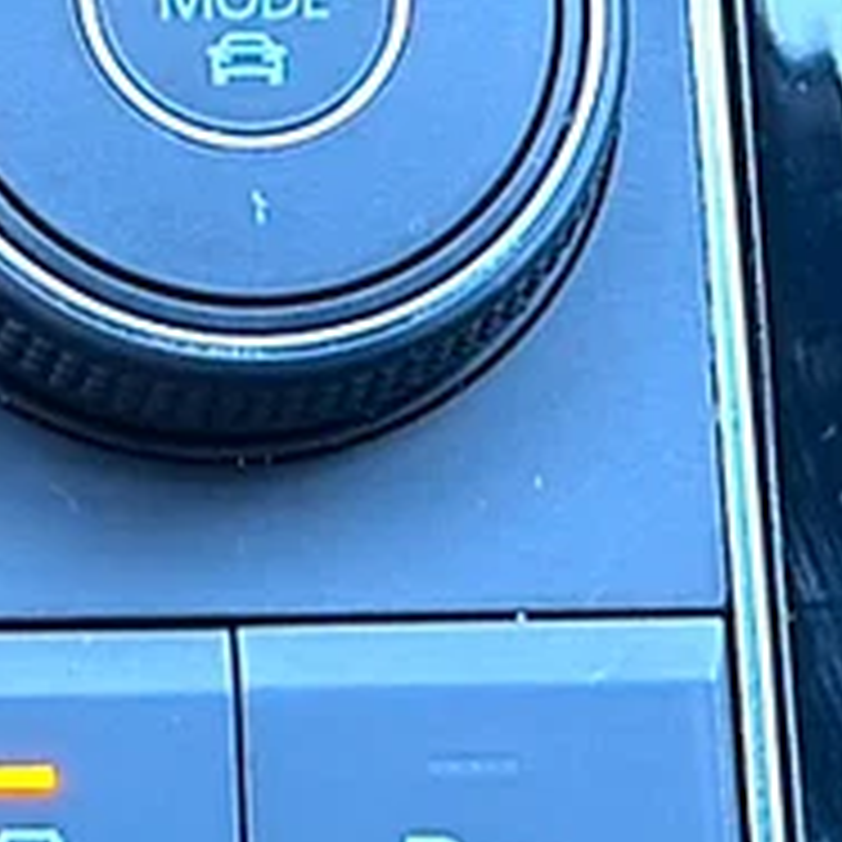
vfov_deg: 10.3
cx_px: 59
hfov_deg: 10.3
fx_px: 4651
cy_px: 25
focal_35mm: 169
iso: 160
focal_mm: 6.76
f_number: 1.78
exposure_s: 1/47
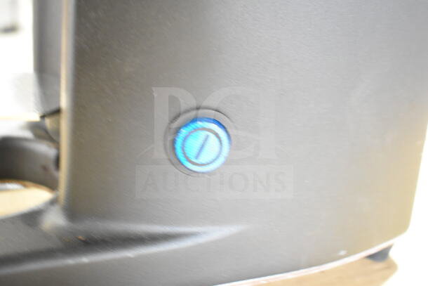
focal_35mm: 42
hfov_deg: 46.4
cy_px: 143
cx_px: 214
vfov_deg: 31.9
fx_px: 499
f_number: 4.2
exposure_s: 1/50
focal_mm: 28
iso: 5000
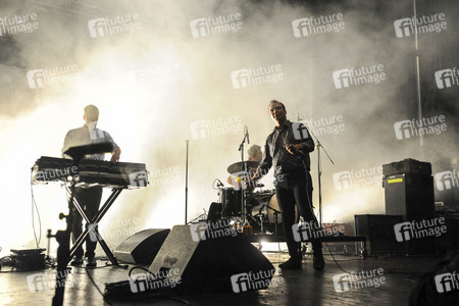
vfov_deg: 37.9
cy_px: 153
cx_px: 230
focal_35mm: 35
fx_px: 446
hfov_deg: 54.4
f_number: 2.8
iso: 5000
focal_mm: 35
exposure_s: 1/200
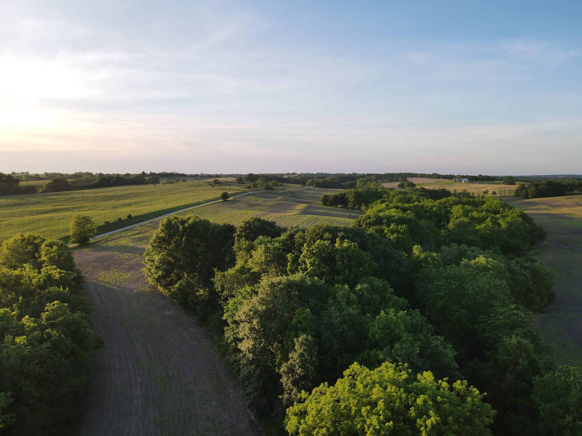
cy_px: 218
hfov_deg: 71.6
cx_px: 291
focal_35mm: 24
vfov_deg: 56.8
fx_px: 404
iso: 100
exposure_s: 1/250
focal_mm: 4.5
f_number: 2.8
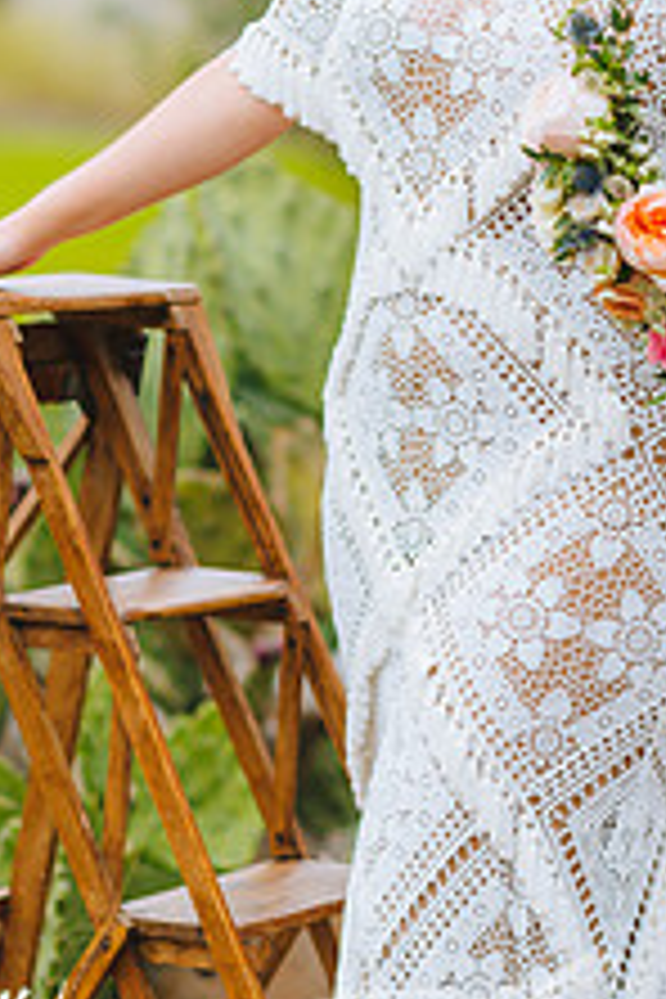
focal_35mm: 172
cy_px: 256
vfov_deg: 11.9
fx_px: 4773
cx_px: 479
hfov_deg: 8.0
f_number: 2
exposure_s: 1/1000
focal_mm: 85
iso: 320
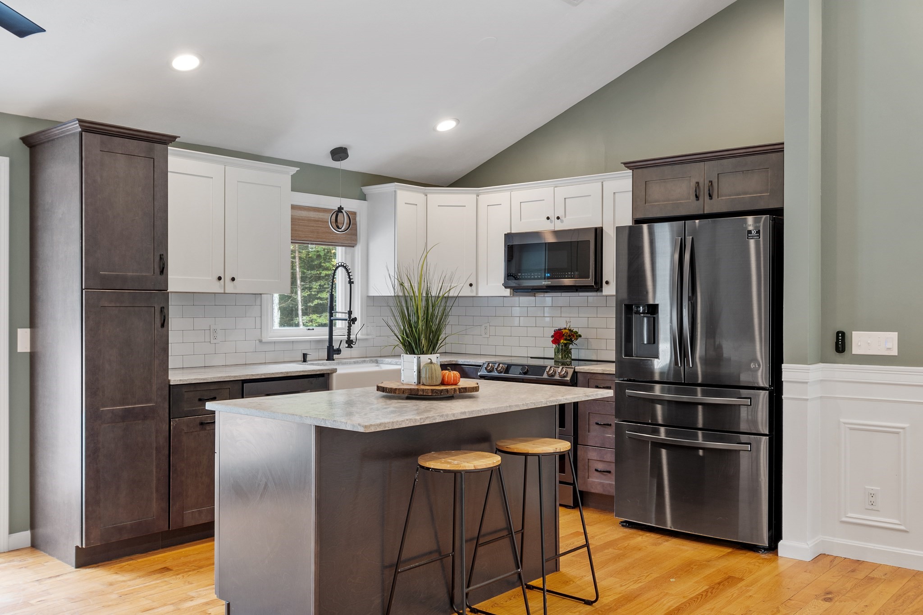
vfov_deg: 40.0
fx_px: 846
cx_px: 462
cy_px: 308
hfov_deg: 57.2
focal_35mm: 33
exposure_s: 1.3
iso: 320
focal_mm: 22
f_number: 8
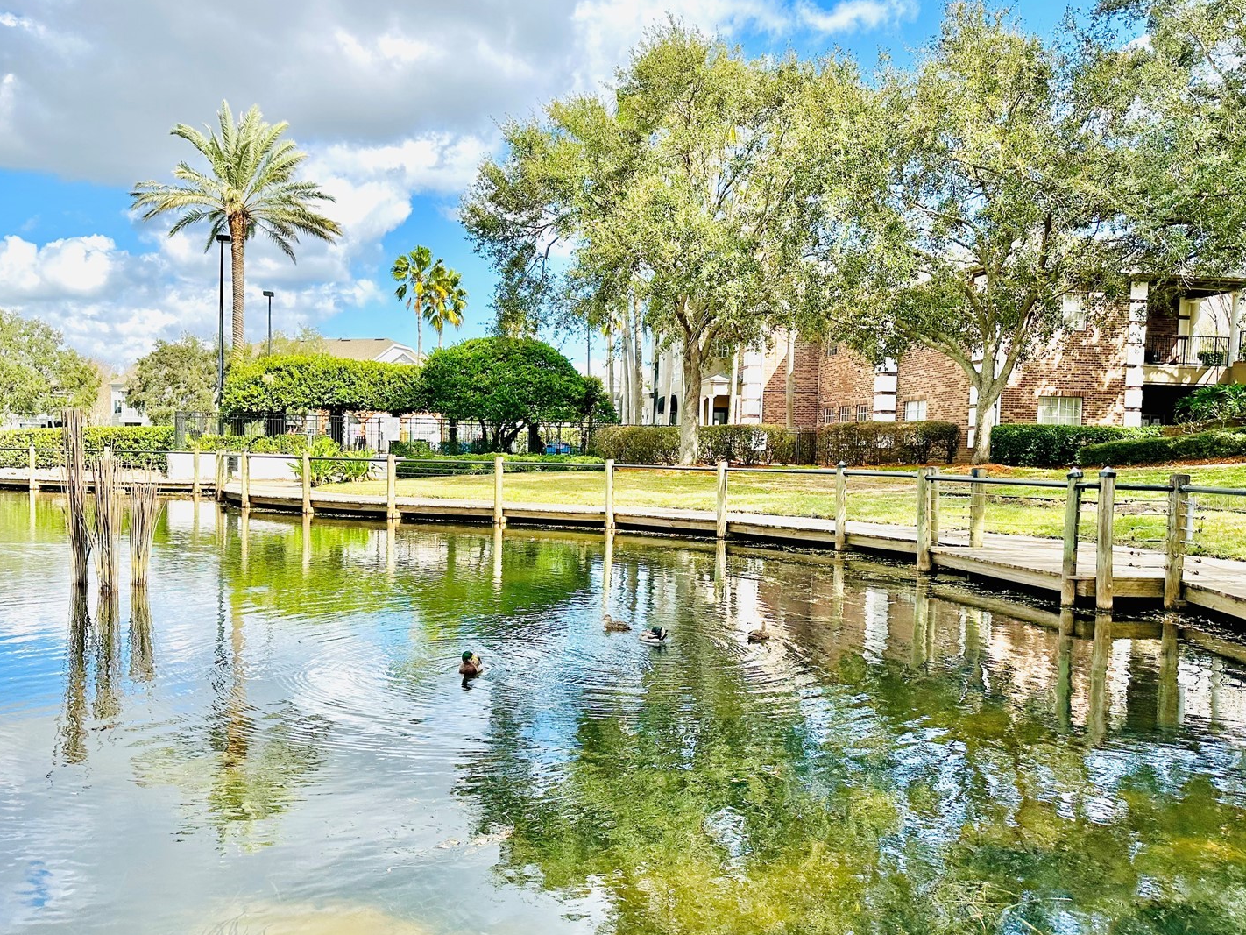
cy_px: 502
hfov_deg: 65.1
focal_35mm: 27
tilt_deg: -2.7
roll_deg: -1.0
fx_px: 972
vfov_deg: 51.3
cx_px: 549
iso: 80
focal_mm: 6.86
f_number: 1.78
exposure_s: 1/2660
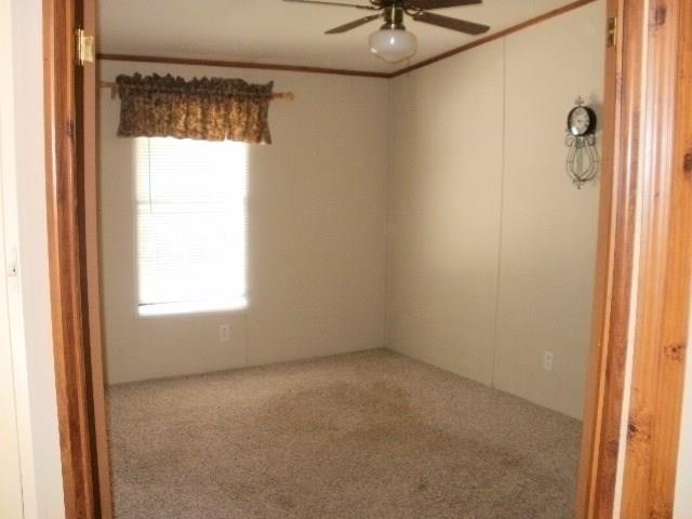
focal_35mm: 36
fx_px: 720
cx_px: 346
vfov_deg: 39.7
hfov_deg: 51.4
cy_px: 260
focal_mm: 6.3
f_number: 3.5
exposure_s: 1/30
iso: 160
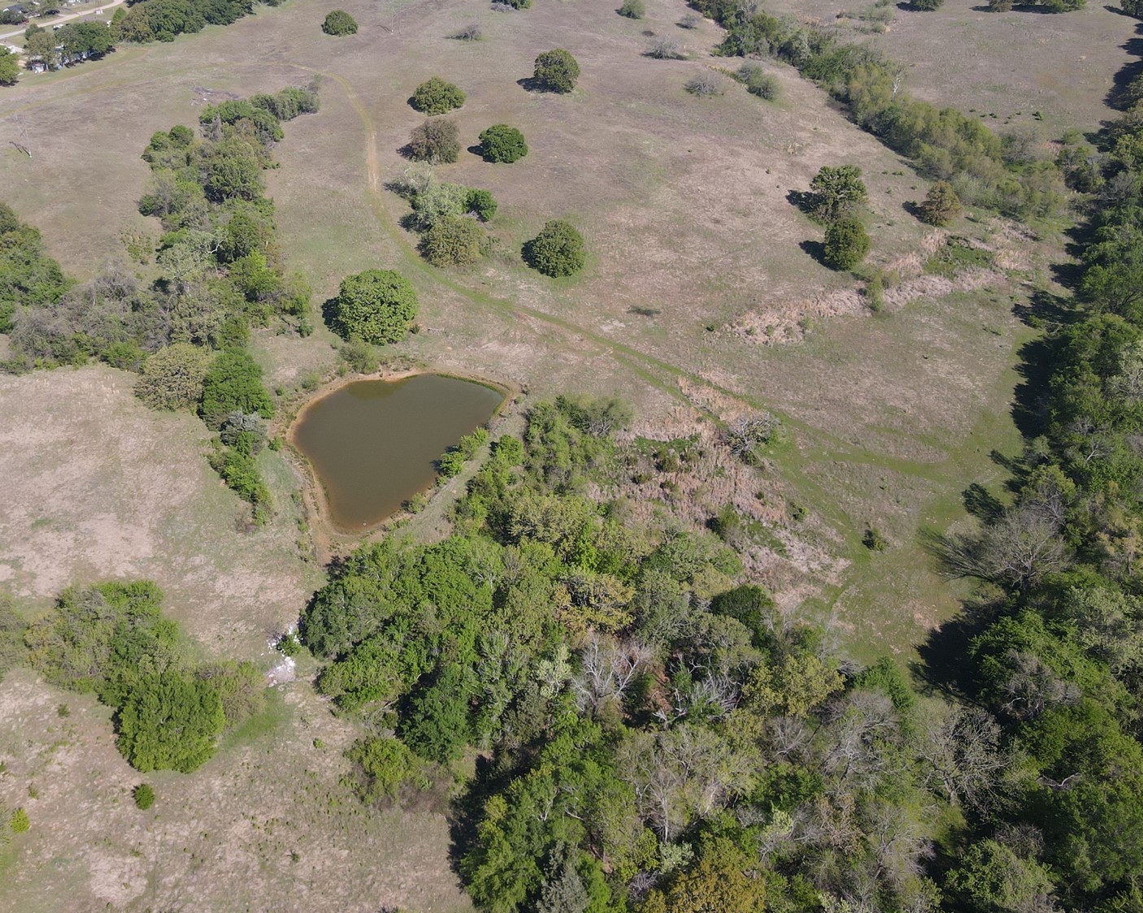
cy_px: 384
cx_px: 416
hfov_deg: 54.9
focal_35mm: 32
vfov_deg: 45.6
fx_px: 1082
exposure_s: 1/500
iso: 100
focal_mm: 4.5
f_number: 2.8
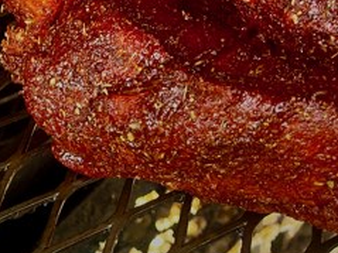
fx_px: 878
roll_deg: +4.4
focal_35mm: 90
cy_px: -177
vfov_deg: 14.7
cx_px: 143
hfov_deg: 21.8
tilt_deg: -24.8
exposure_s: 1/121
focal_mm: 5.1
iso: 100
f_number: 1.6
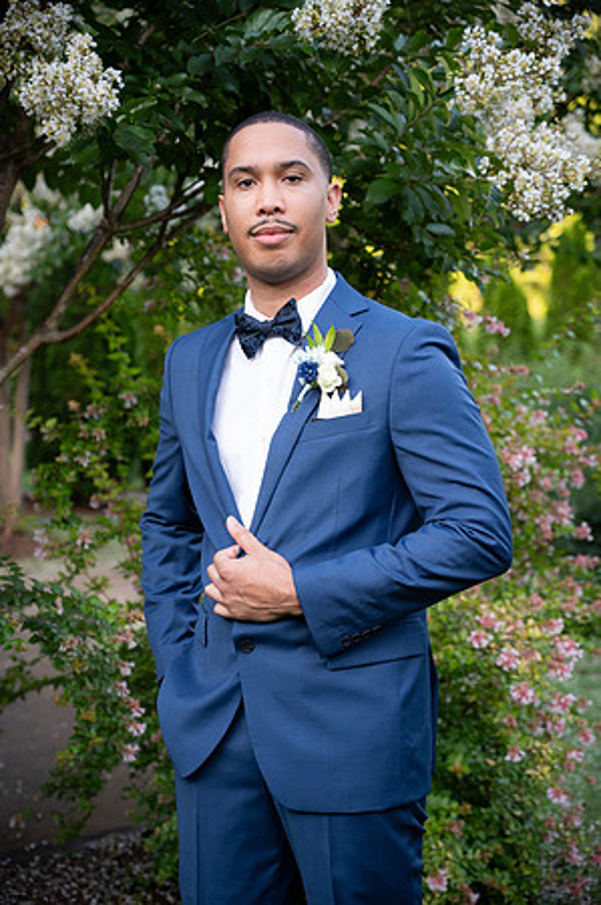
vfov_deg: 28.9
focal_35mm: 70
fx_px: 1757
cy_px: 452
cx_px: 300
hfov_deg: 19.4
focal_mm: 70
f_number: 4
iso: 640
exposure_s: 1/250
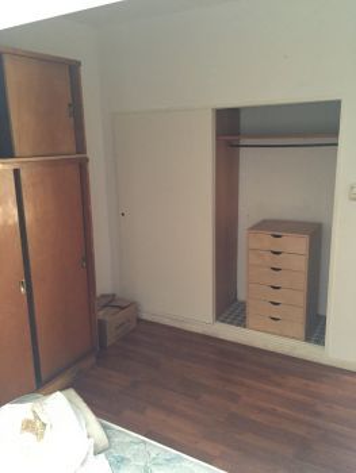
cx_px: 178
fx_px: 397
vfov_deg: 61.6
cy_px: 236
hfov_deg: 48.3
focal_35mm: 29
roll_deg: +1.6
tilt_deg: -12.3
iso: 320
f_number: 2.2
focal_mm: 4.15
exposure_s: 1/25
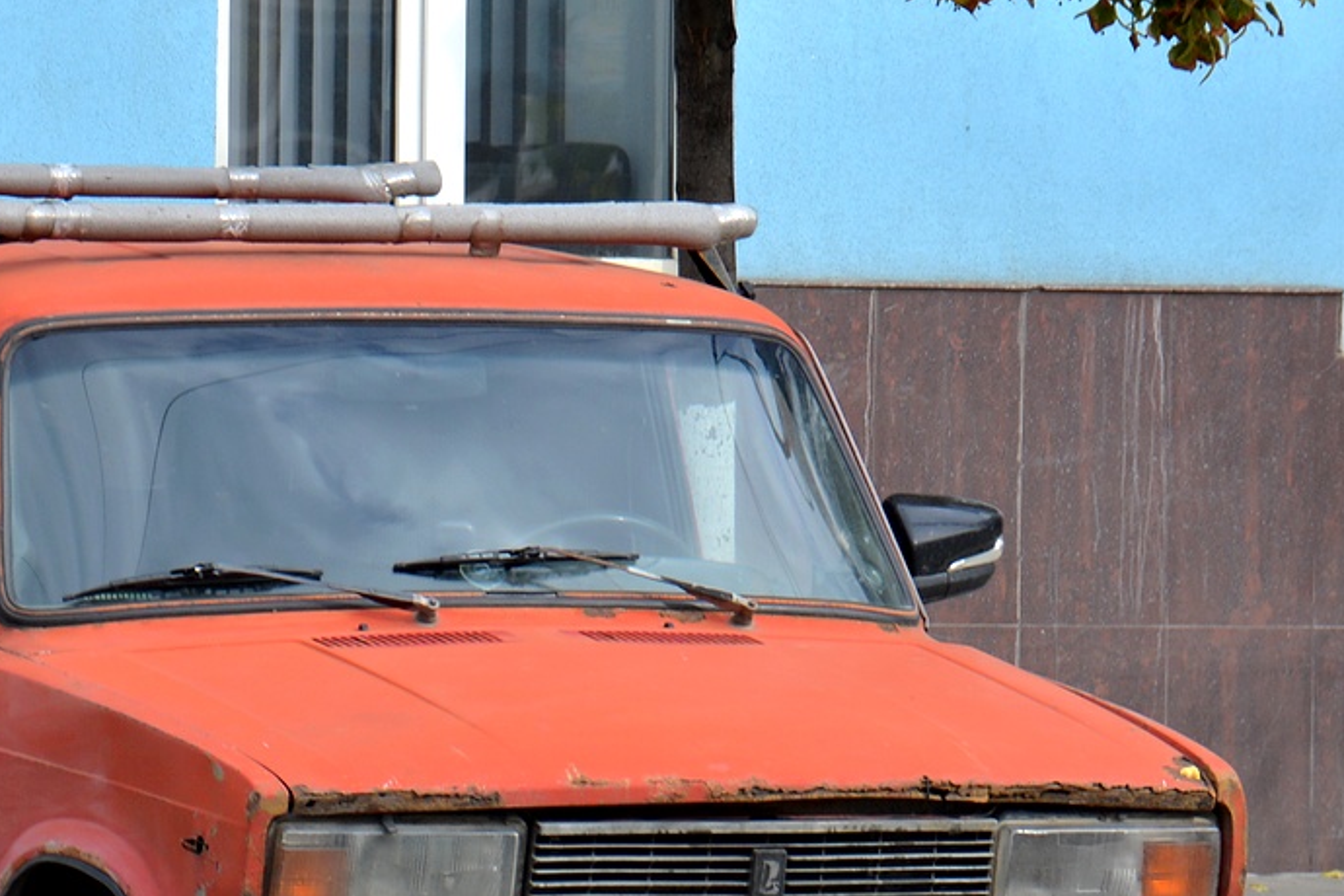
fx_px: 15791
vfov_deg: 3.3
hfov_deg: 4.9
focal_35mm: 423
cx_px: 432
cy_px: 565
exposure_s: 1/200
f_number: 7.1
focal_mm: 130
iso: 200
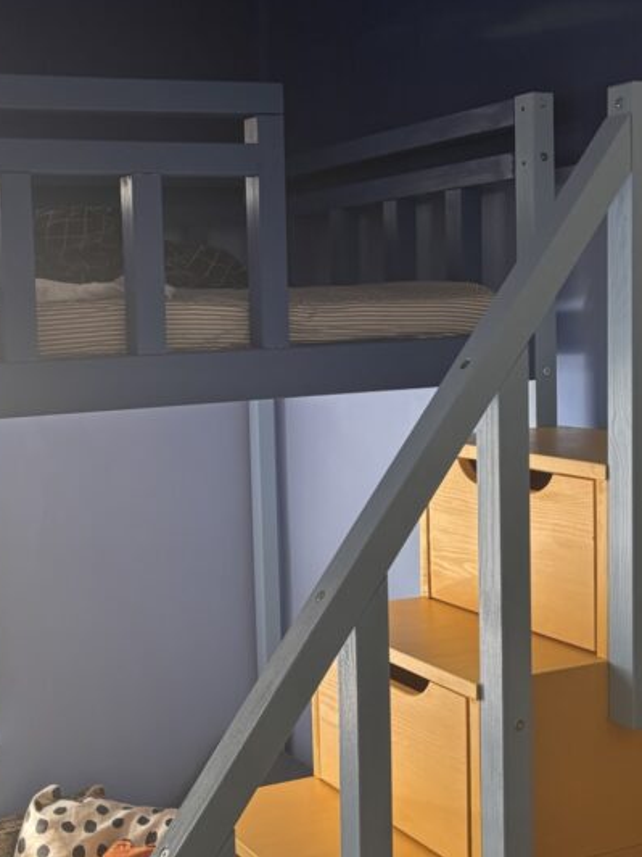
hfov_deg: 28.6
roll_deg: +1.5
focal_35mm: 50
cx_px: 156
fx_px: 1236
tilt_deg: -4.0
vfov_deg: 38.2
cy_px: 395
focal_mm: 5.96
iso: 160
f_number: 1.6
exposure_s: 1/60
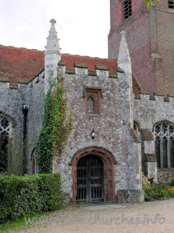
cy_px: 116
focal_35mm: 50
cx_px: 87
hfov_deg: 29.1
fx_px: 335
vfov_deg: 38.2
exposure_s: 1/84.6
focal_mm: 12.7
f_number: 4.4
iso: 50
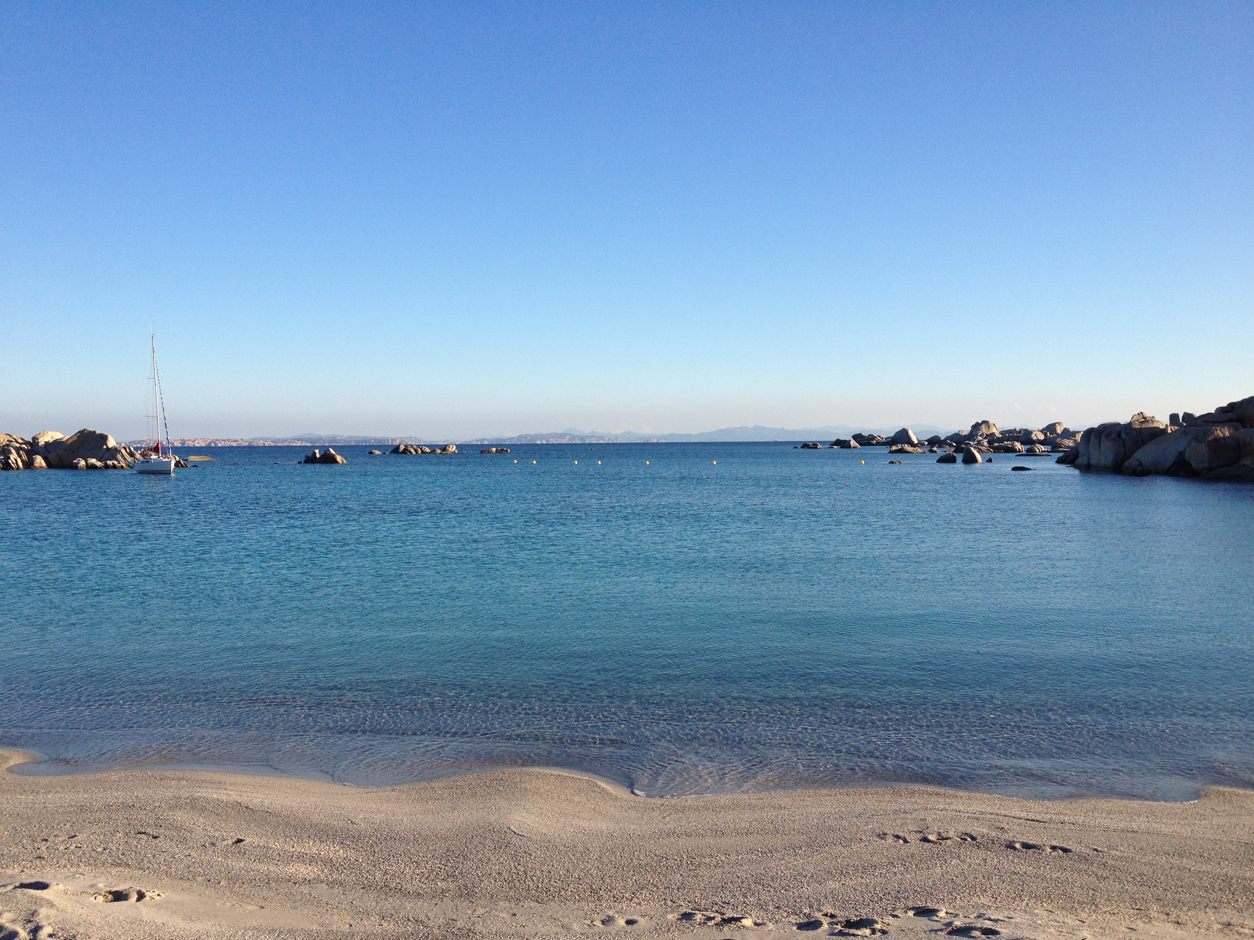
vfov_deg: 40.7
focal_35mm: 35
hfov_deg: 52.6
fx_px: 1268
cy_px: 470
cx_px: 627
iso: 64
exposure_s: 1/1255
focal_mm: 4.28
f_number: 2.4
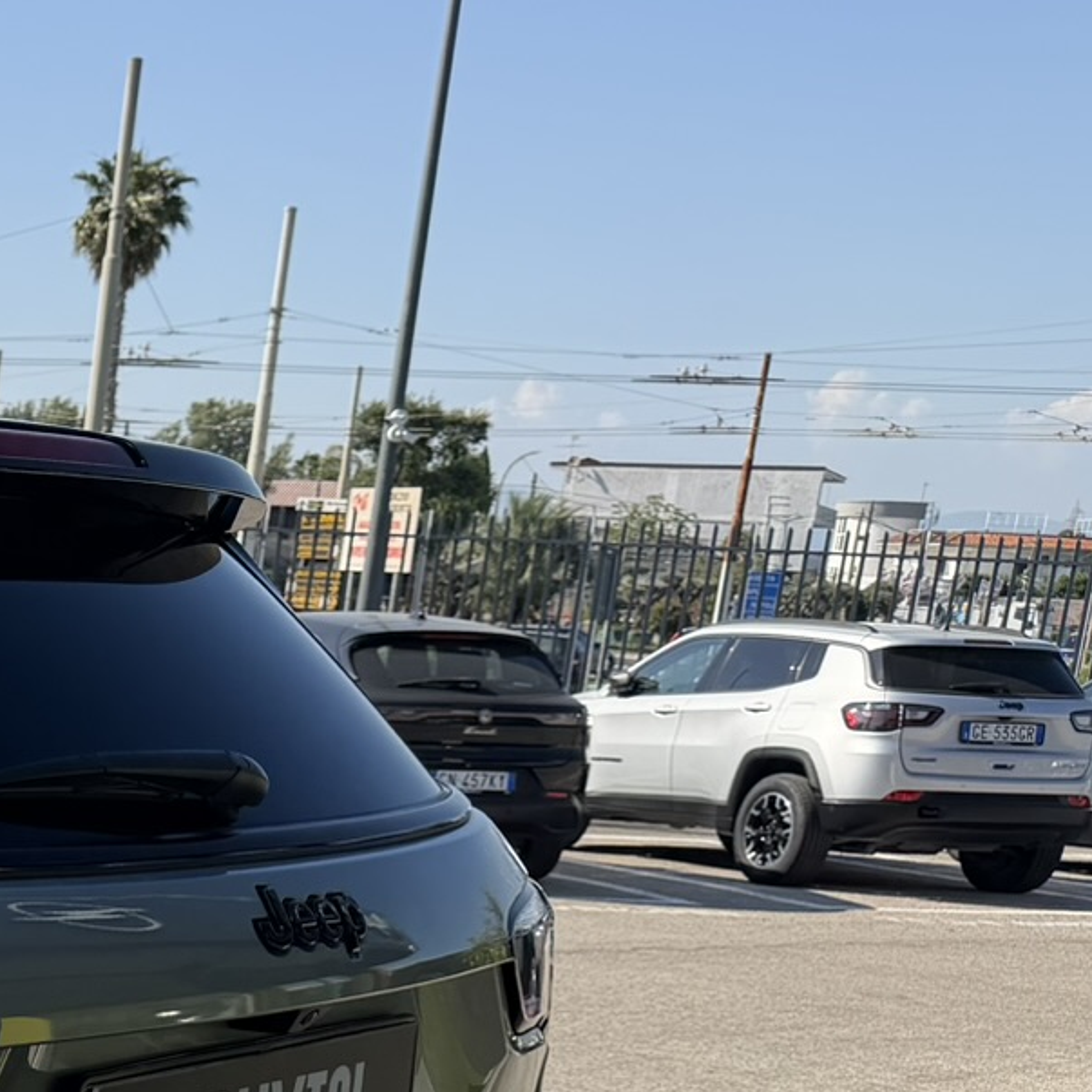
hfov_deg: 19.3
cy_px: 1213
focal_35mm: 72
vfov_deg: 22.6
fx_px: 2570
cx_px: -761
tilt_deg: -14.7
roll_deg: -3.2
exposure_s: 1/4673
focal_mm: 6.76
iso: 80
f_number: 1.78
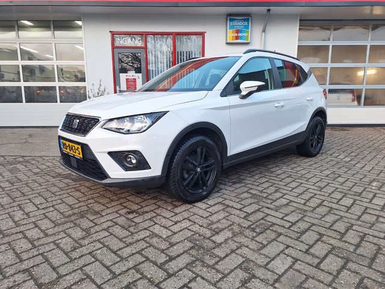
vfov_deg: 58.9
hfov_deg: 73.9
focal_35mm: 23
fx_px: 256
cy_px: 144
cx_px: 192
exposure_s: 1/104
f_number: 1.8
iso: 40
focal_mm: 5.54
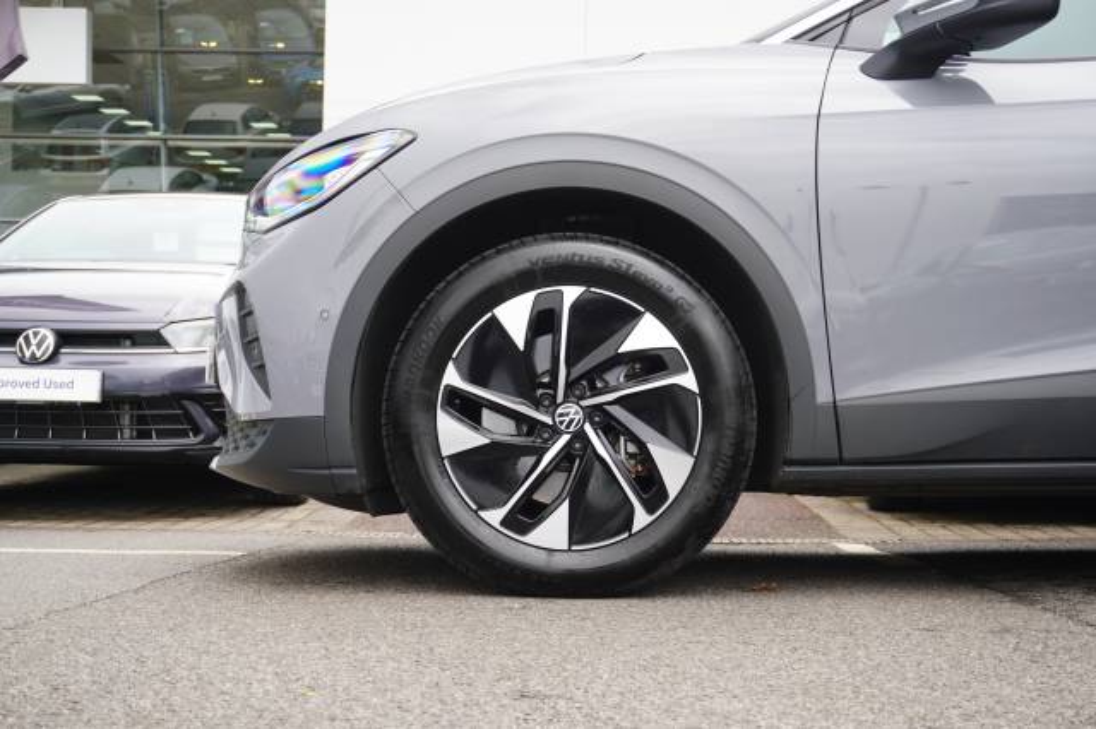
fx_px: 1552
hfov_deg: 38.9
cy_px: 364
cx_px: 548
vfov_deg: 26.5
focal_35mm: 51
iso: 100
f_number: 5.6
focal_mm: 34
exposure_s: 1/60
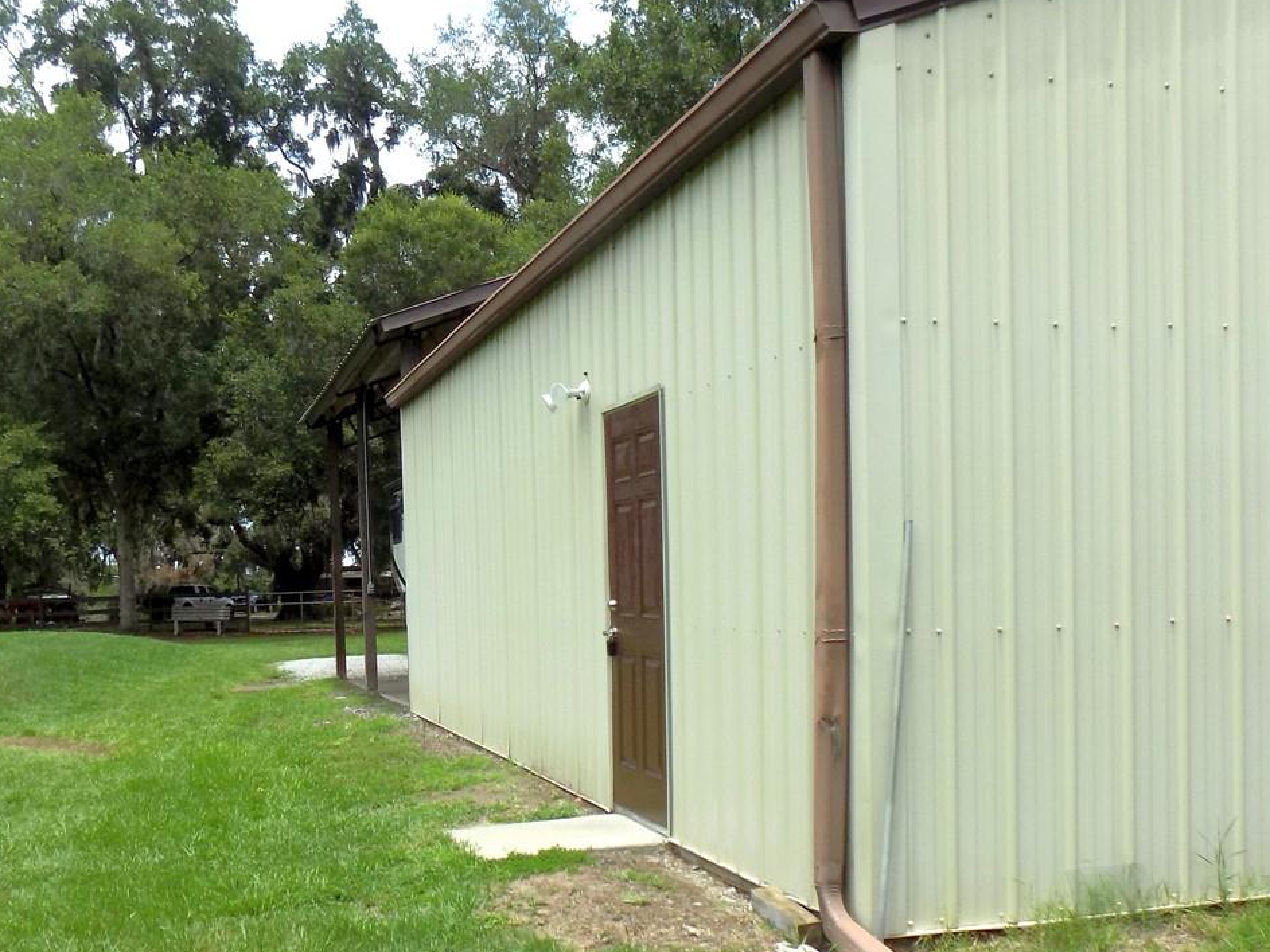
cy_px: 682
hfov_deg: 47.7
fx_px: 1431
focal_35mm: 39
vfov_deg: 36.2
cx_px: 529
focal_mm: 4
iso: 80
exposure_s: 1/1000
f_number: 3.1
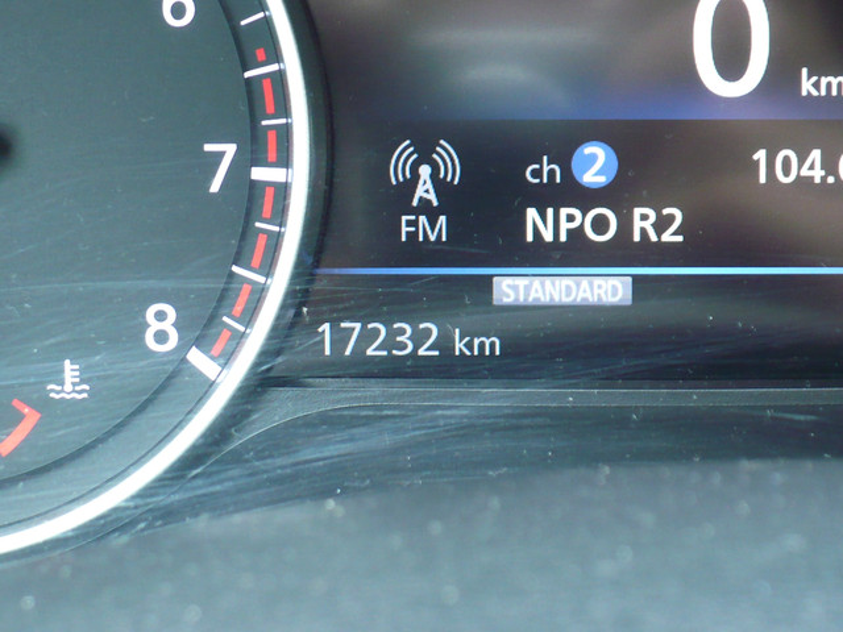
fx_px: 1948
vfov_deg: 18.4
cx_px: 422
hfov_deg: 24.4
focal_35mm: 80
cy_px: 316
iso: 200
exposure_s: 1/15
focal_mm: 8.9
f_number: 3.1
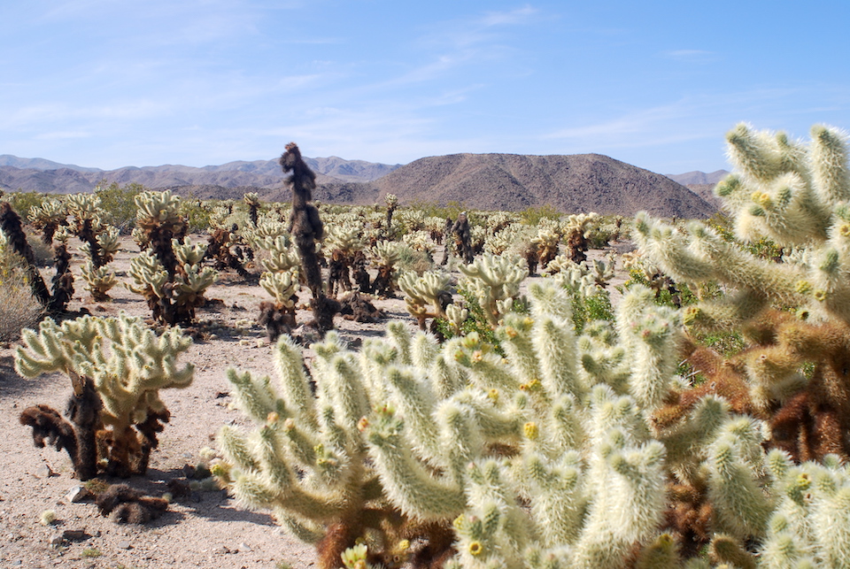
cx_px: 425
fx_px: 851
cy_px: 284
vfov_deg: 37.0
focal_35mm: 36
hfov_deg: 53.1
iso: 100
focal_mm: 24
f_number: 8
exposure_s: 1/250
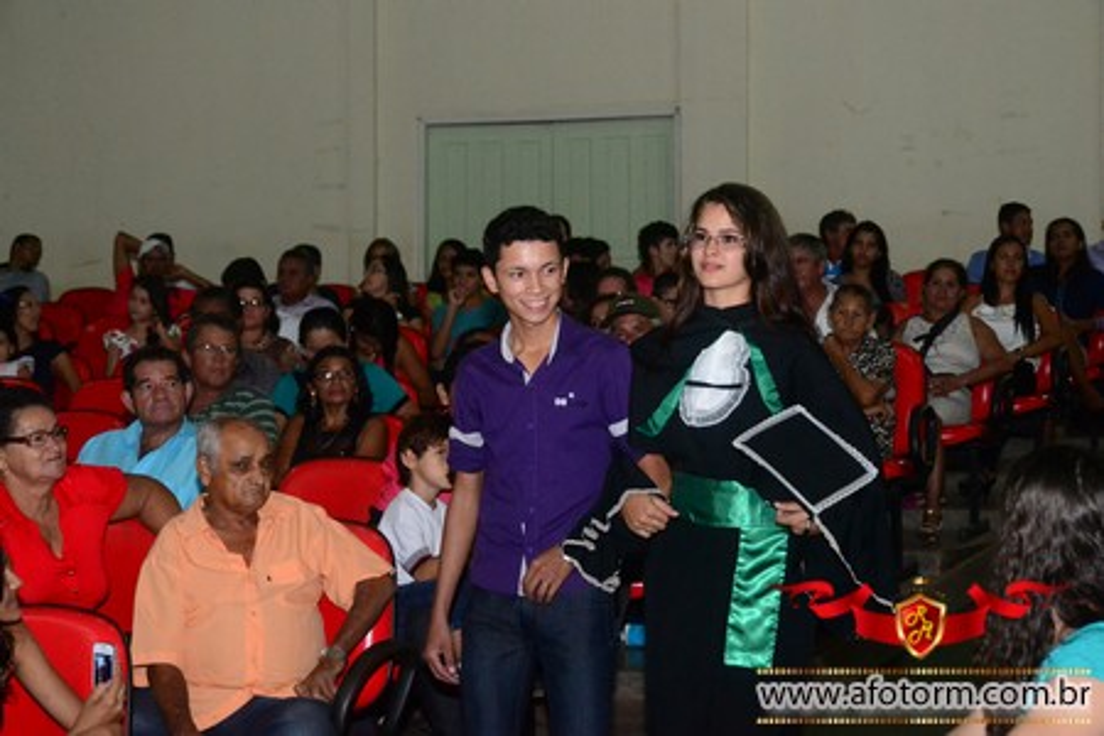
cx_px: 552
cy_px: 368
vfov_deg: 18.2
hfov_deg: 27.0
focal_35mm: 75
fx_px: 2300
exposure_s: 1/80
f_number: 7.1
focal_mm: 50
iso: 3200
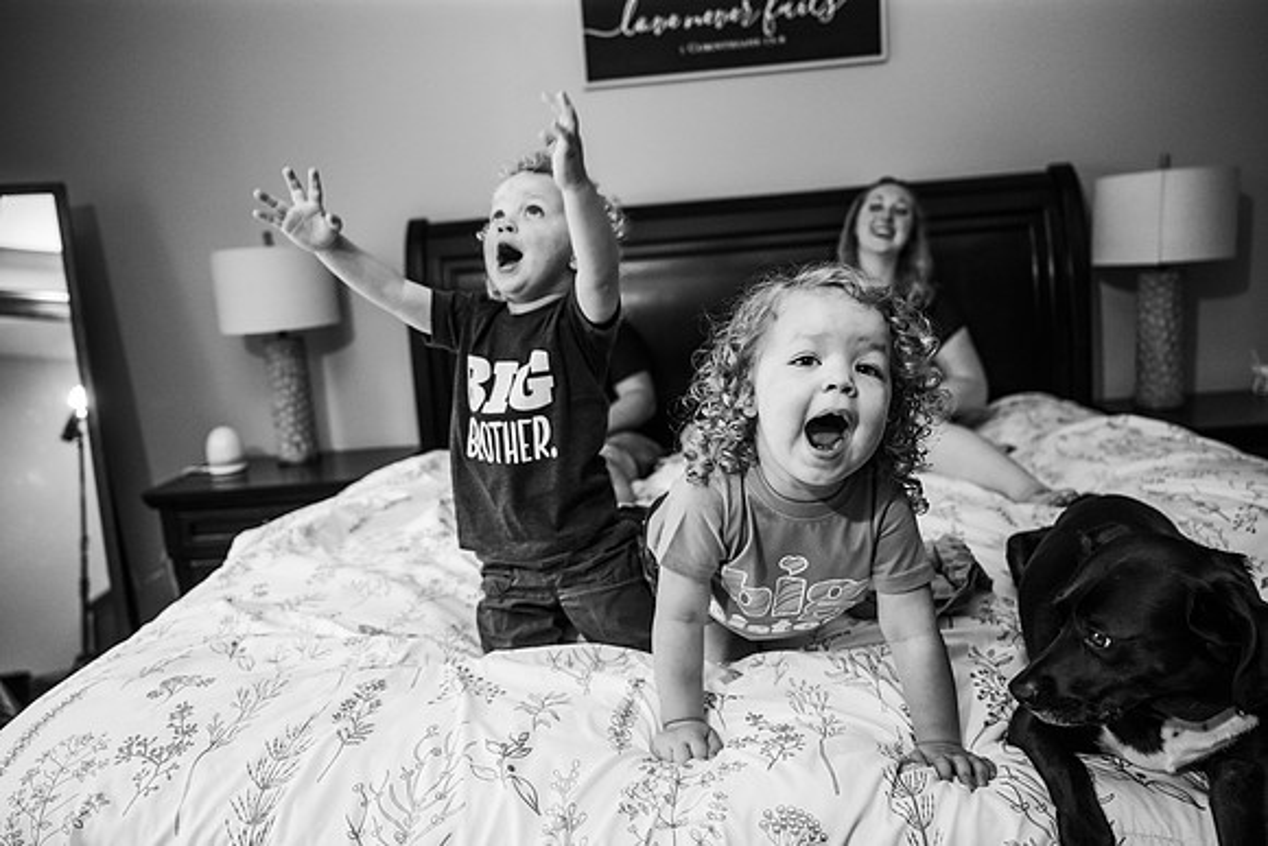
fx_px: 916
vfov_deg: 49.6
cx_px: 634
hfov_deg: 69.4
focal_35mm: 26
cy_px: 423
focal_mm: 26
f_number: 2.8
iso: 1600
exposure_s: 1/250
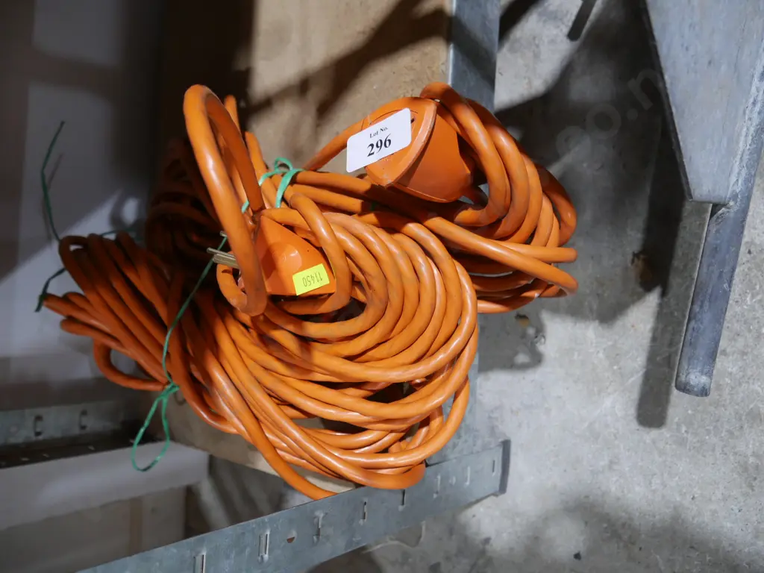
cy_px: 286
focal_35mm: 30
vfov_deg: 46.8
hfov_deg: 60.0
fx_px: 662
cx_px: 382
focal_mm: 15
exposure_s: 1/60
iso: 1000
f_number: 3.6
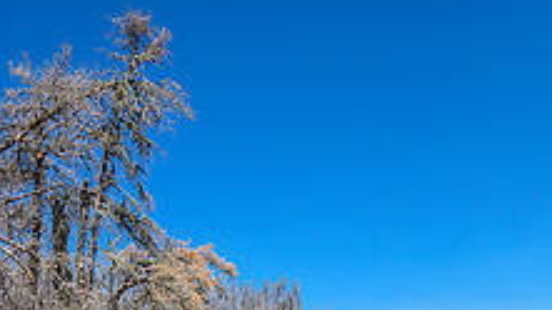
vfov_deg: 16.7
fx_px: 965
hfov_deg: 30.0
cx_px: 537
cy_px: 451
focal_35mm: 66
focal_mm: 24
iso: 100
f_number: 8
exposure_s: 1/60
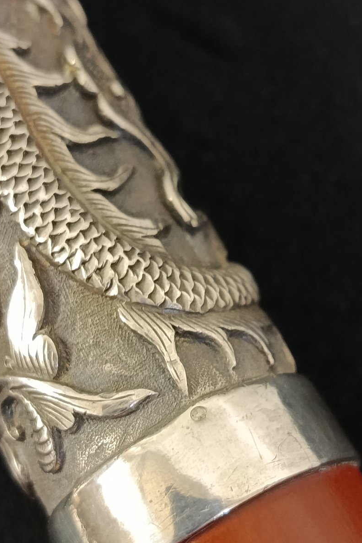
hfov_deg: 17.9
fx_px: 1146
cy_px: 275
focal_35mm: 76
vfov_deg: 26.7
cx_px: 195
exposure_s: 1/33.3
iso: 1335
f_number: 1.7
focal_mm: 5.24
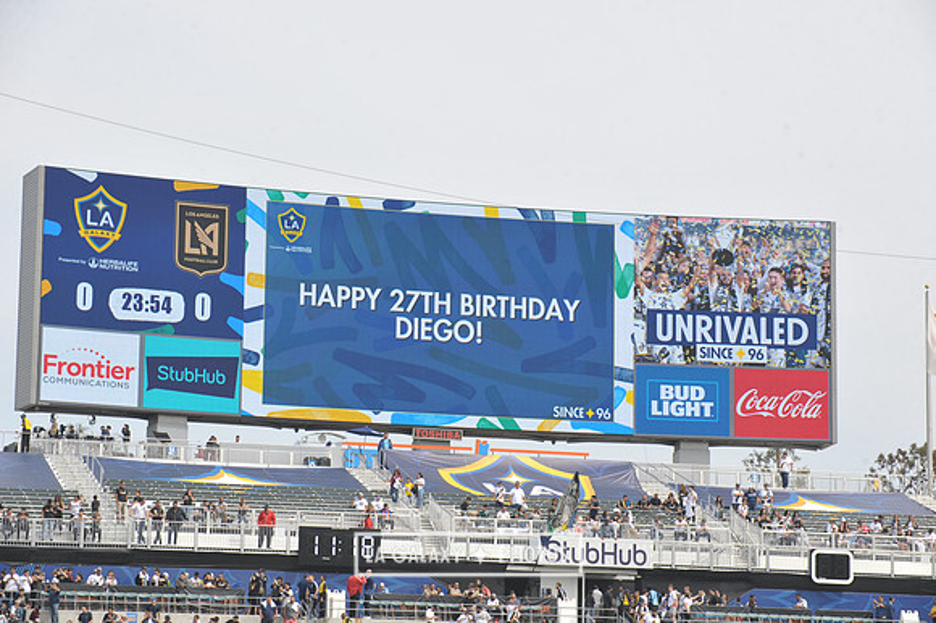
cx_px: 468
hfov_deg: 17.7
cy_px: 312
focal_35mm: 116
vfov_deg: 11.8
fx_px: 3014
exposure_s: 1/400
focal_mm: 116
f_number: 10
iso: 200
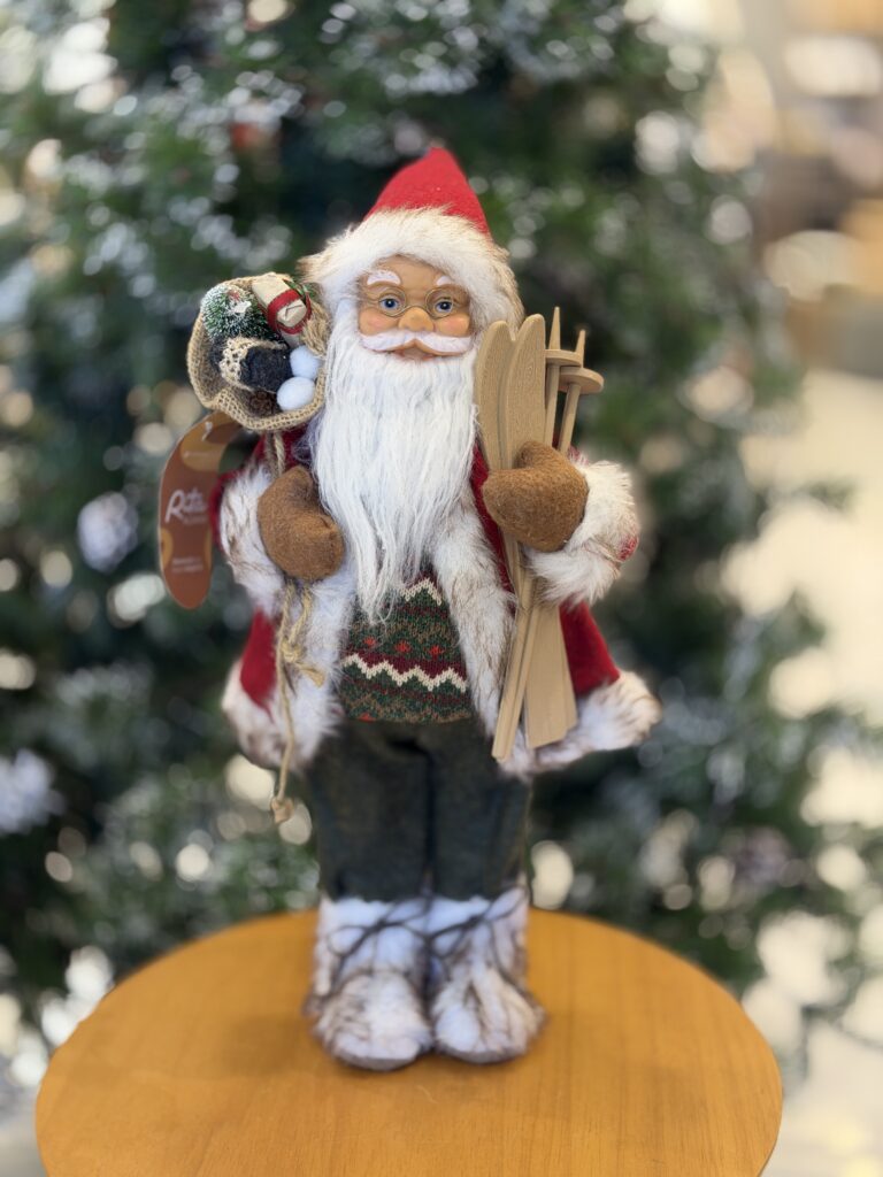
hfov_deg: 30.3
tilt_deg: -14.9
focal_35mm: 48
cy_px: 588
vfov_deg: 39.7
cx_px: 442
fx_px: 1633
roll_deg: -1.0
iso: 80
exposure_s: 1/60
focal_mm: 6.76
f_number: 1.78
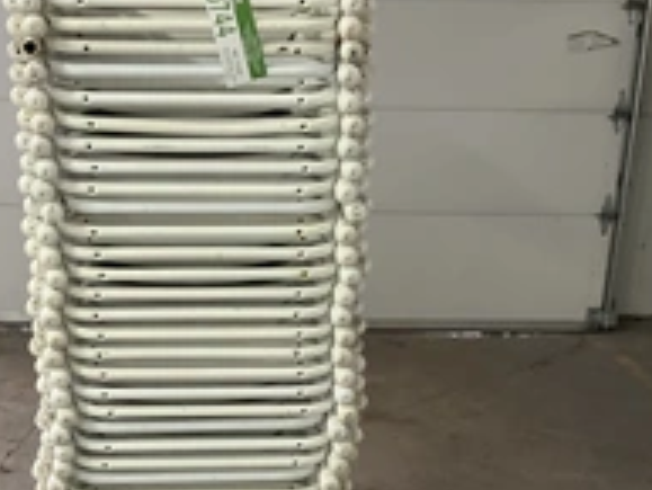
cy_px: 382
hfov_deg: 31.9
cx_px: 223
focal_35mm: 60
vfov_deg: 24.1
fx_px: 1131
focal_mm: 3
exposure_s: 1/60
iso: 200
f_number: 1.8
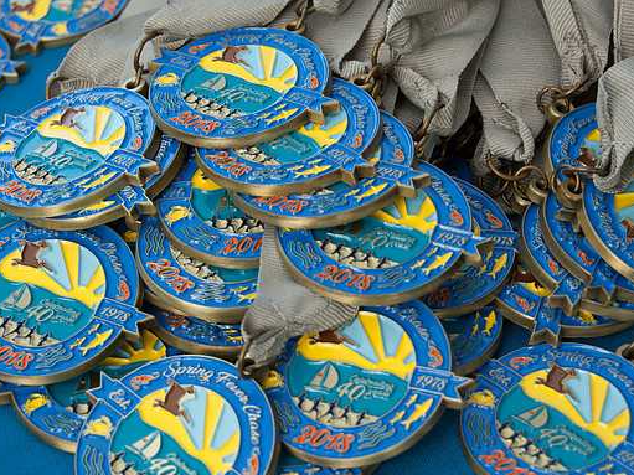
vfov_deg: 16.4
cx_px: 346
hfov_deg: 21.8
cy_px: 238
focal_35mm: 90
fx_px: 1648
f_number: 7.1
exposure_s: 1/125
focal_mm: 55
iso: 250
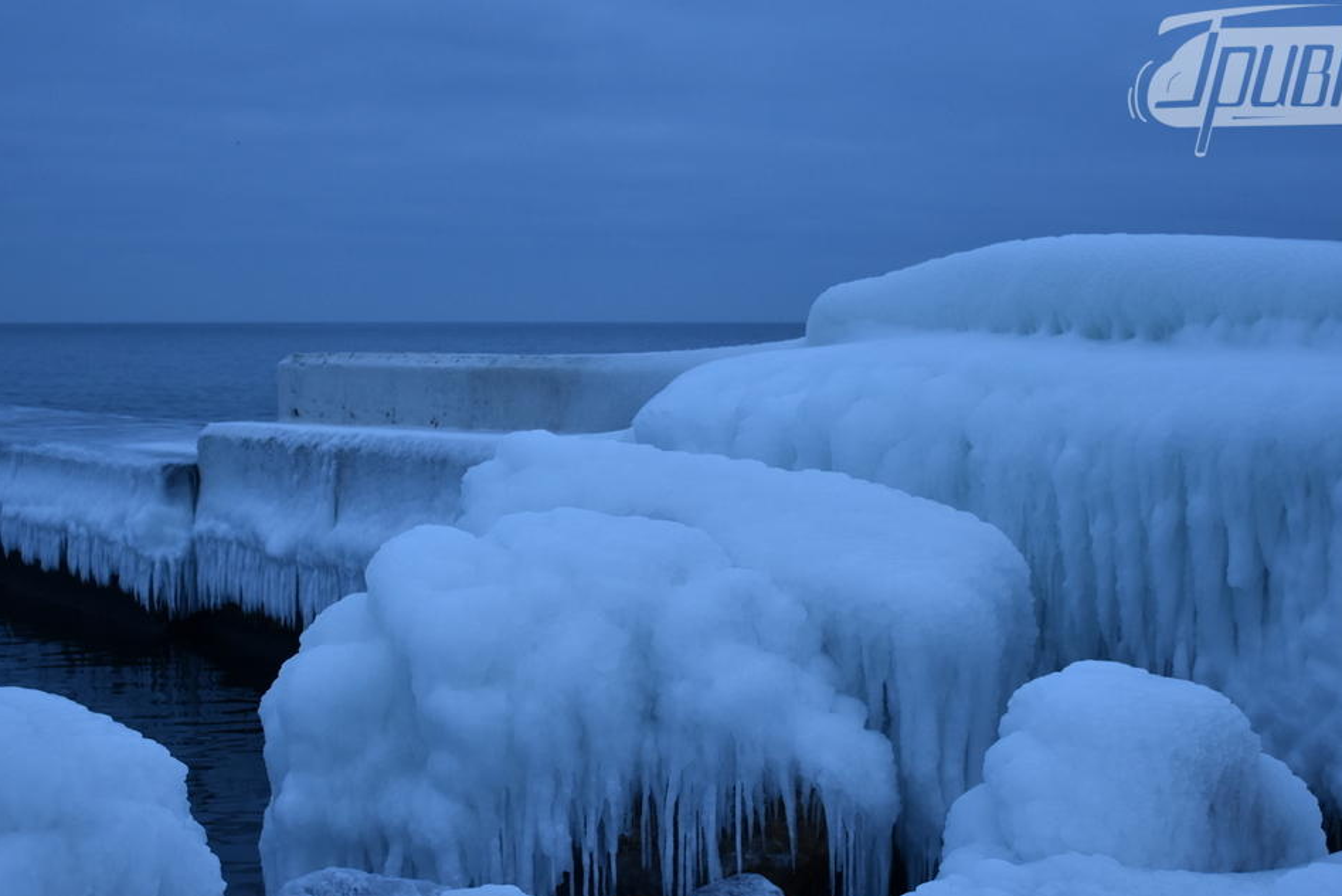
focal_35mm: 57
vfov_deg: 23.7
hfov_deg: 35.0
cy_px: 554
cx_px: 639
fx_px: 2125
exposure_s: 1/60
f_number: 4
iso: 720
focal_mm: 30
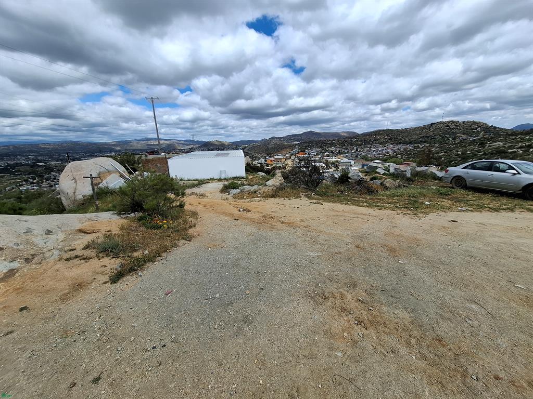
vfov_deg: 89.9
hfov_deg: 106.2
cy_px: 200
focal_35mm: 13
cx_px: 266
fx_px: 200
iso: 40
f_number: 2.2
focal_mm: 1.74
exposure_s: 1/1153
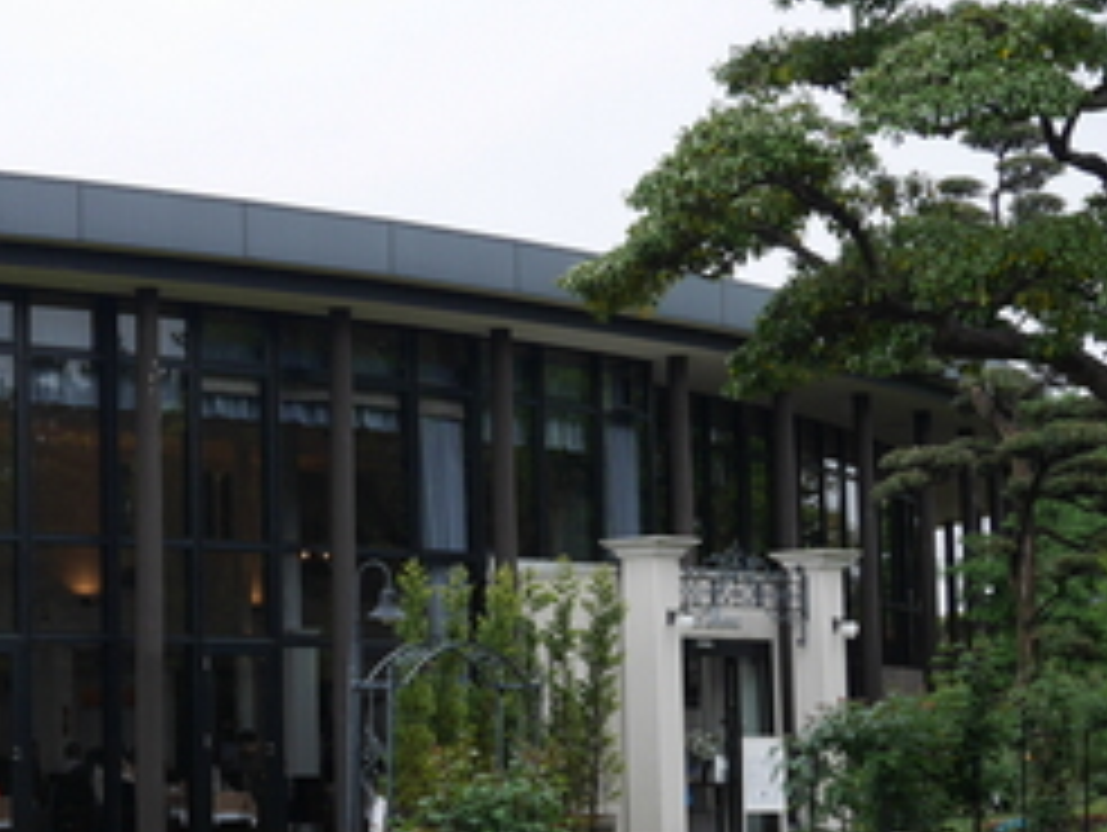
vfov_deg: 17.8
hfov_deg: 23.0
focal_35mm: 83
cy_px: 465
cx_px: 153
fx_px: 2657
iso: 200
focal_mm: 17
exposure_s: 1/160
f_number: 5
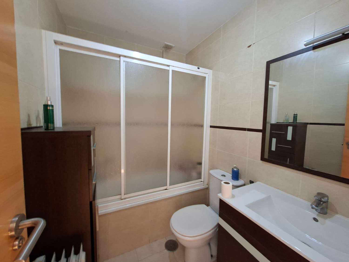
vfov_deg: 89.9
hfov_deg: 106.2
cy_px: 131
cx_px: 174
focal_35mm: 13
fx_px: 131
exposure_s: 1/33
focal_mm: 1.74
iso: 200
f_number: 2.2
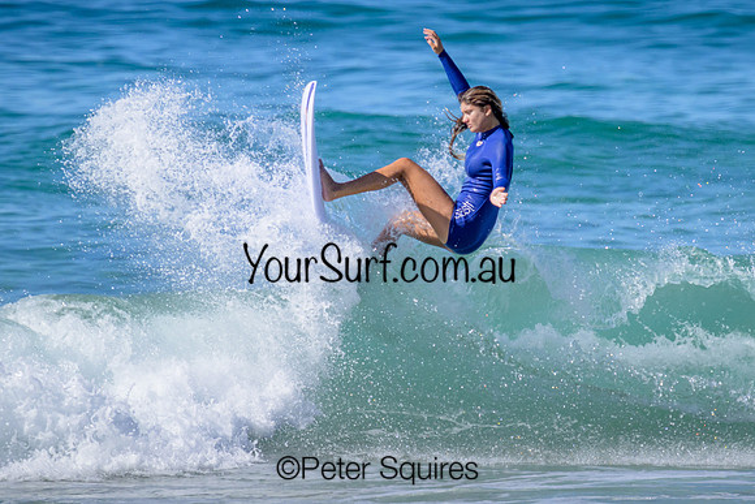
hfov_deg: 1.9
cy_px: 225
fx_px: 22865
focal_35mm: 1090
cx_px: 477
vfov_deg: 1.3
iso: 1100
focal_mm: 800
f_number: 11
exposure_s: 1/2000
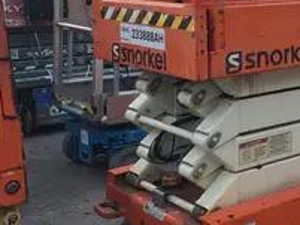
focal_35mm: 71
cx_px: 360
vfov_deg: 20.3
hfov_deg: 24.8
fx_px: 616
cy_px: 23
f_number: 1.8
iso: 40
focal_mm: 5.4
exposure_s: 1/423
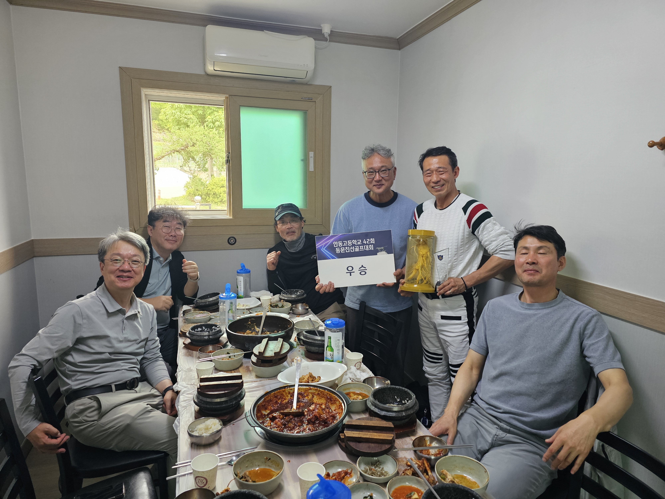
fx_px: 442
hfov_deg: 73.9
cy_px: 250
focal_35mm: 23
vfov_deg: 58.9
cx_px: 332
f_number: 1.7
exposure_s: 1/120
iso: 250
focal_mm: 6.3
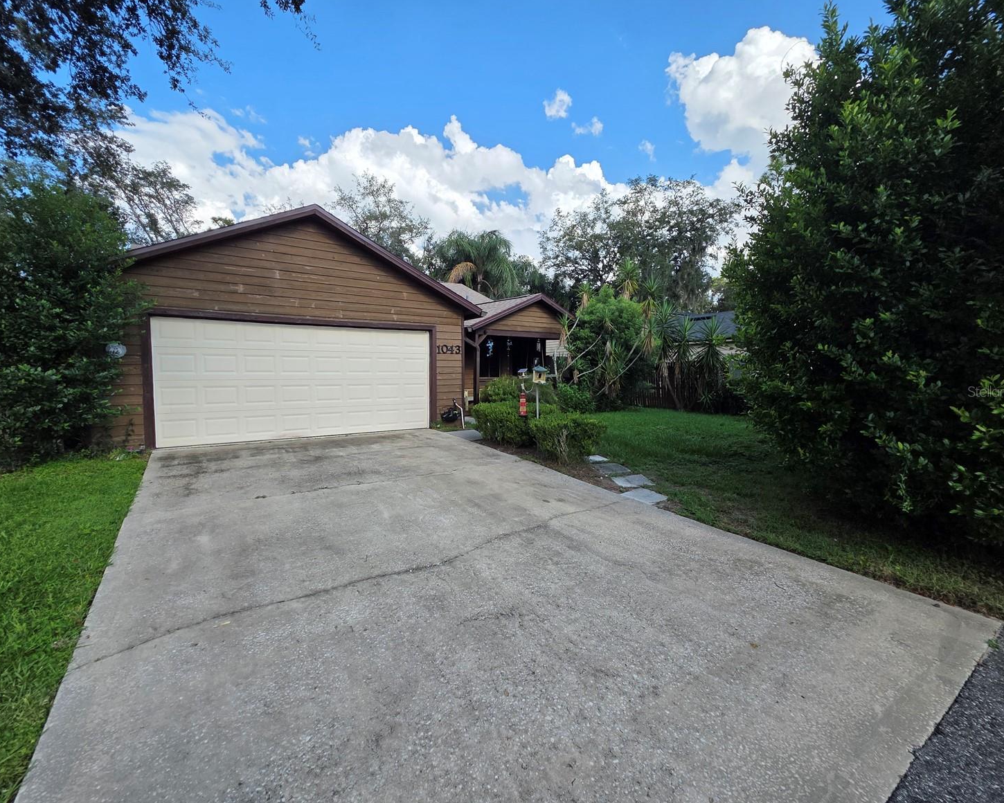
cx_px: 479
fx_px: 416
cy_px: 391
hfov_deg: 100.6
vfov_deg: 88.0
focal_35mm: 14
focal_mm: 2.2
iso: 40
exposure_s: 1/1497
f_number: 1.9
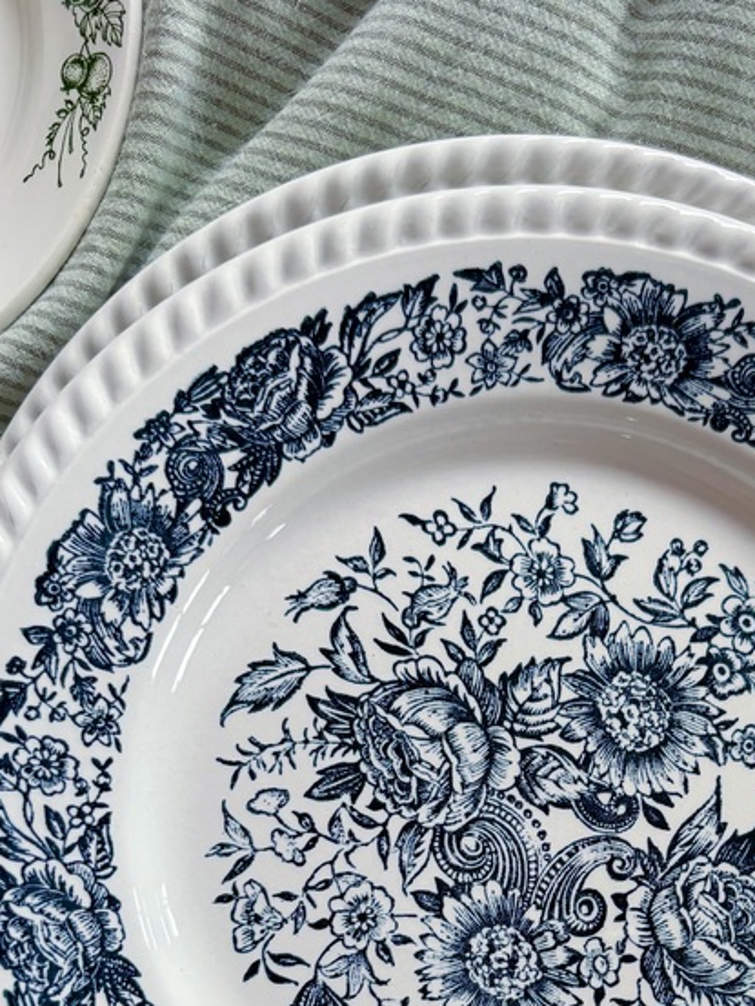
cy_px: 873
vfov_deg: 38.1
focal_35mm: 47
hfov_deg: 30.3
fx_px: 1366
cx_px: 584
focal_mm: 5.96
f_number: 1.6
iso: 125
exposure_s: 1/121
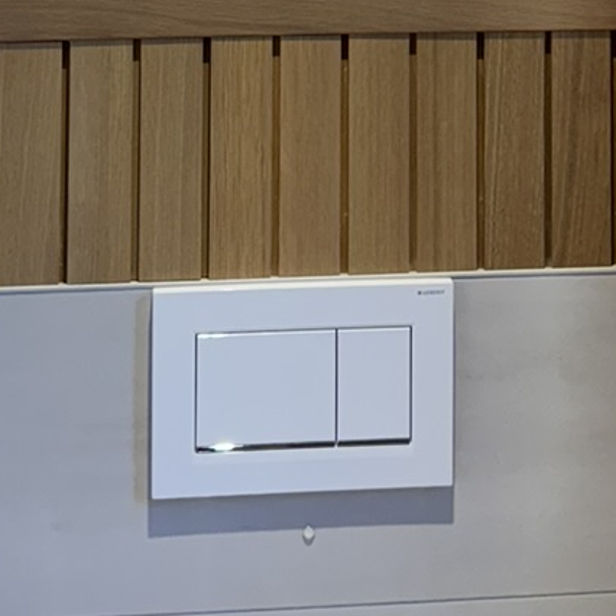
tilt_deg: -2.1
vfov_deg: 15.6
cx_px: 375
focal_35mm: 102
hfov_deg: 17.0
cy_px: -334
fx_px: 2054
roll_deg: +0.5
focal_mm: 6.76
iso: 160
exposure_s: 1/120
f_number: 1.78
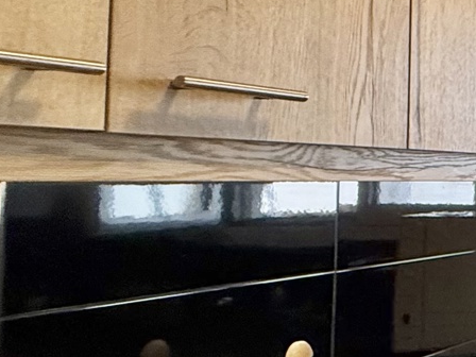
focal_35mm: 60
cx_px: 947
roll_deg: +0.5
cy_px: 146
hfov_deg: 19.2
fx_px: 825
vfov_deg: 24.4
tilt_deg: +3.6
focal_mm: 2.22
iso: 250
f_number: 2.2
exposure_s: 1/99
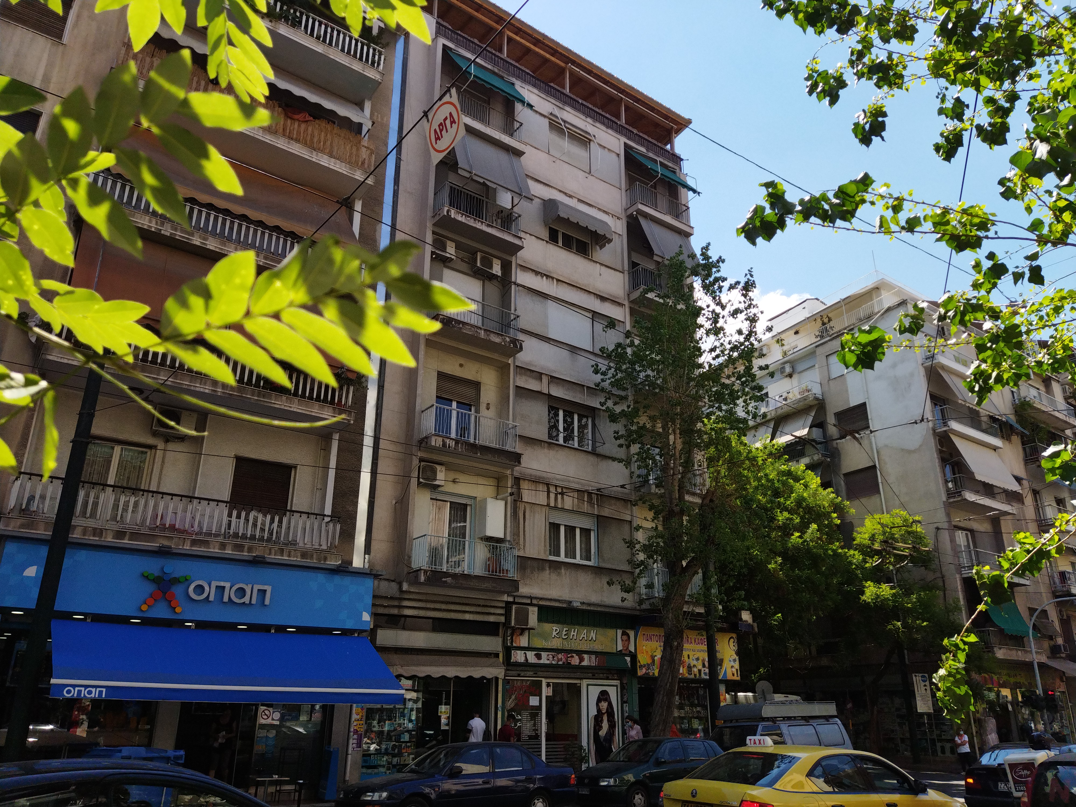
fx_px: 839
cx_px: 538
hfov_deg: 65.3
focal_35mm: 27
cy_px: 404
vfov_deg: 51.4
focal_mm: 4.71
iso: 101
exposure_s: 1/2980
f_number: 1.79
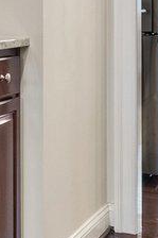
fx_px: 679
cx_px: -156
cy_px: 23
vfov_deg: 19.5
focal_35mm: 103
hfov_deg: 11.9
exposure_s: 1/2
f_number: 8
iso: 800
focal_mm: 10
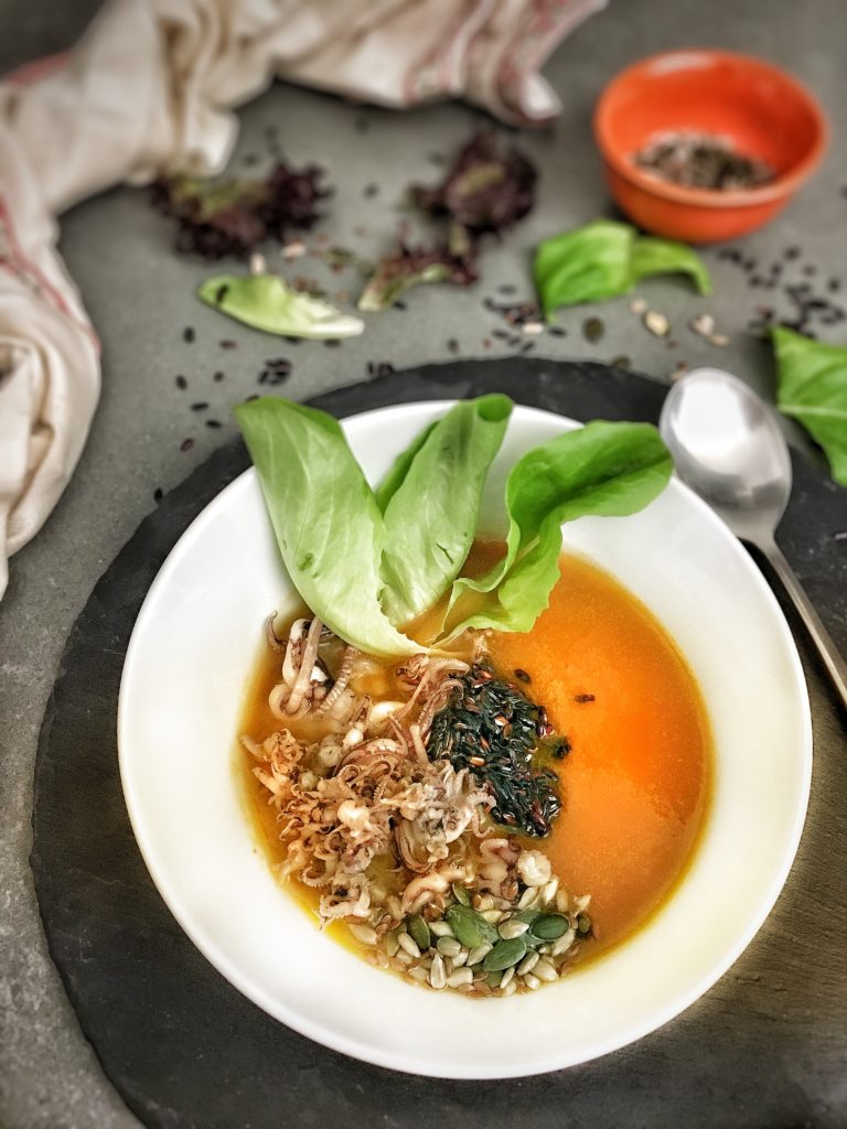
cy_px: 564
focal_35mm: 29
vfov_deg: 61.7
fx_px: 946
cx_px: 424
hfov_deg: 48.2
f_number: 2.2
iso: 200
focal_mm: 4.15
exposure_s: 1/25
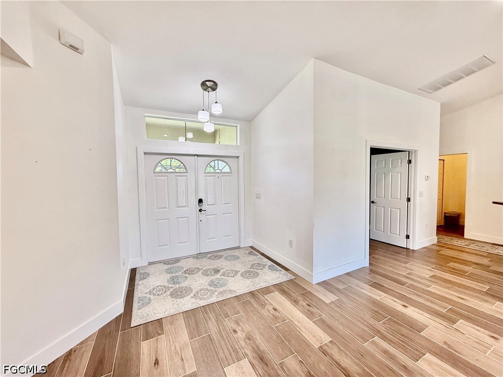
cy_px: 188
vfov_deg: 85.7
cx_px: 252
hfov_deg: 102.1
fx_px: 203
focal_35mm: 14
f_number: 2.2
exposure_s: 1/120
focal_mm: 2.22
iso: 125
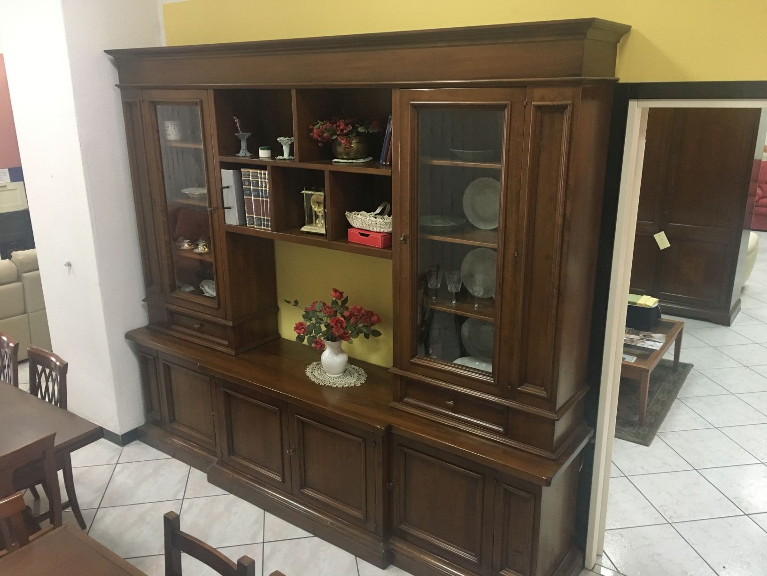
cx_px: 384
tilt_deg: -16.4
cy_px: 288
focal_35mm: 29
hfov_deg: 61.7
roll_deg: +0.3
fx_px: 643
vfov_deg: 48.2
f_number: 2.2
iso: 200
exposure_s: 1/33
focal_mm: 4.15
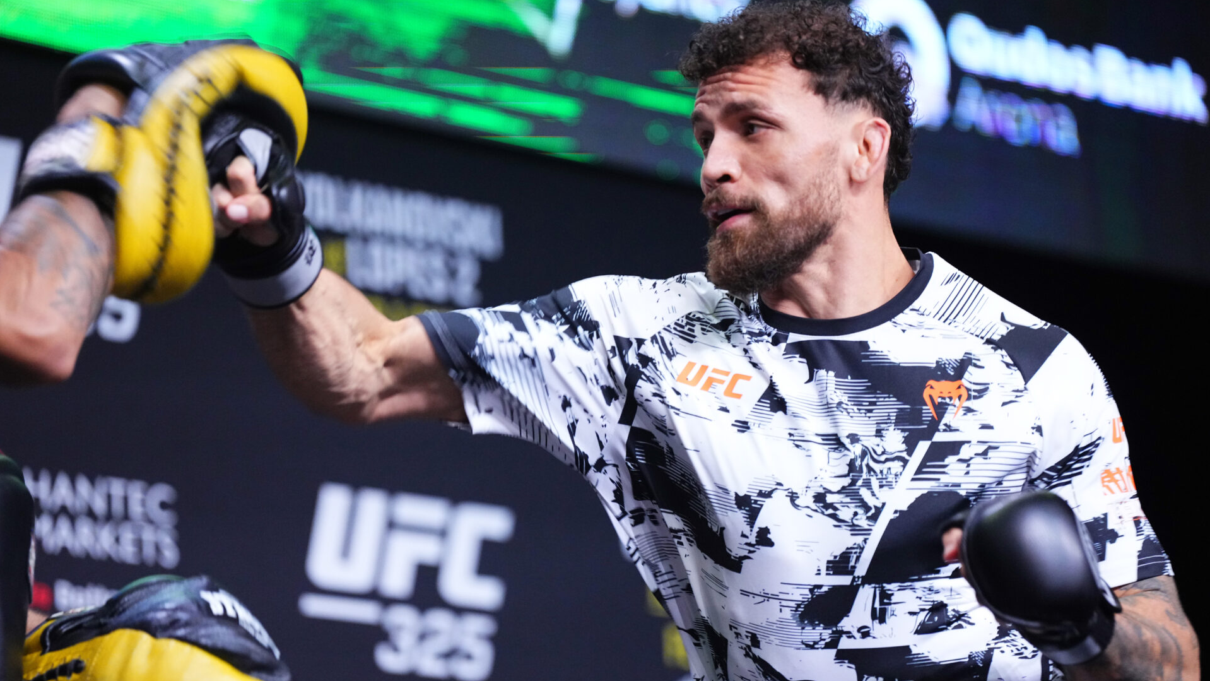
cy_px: 380
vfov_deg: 6.3
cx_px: 605
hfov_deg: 11.1
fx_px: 6225
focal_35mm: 194
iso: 4000
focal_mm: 185
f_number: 2.8
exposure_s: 1/500
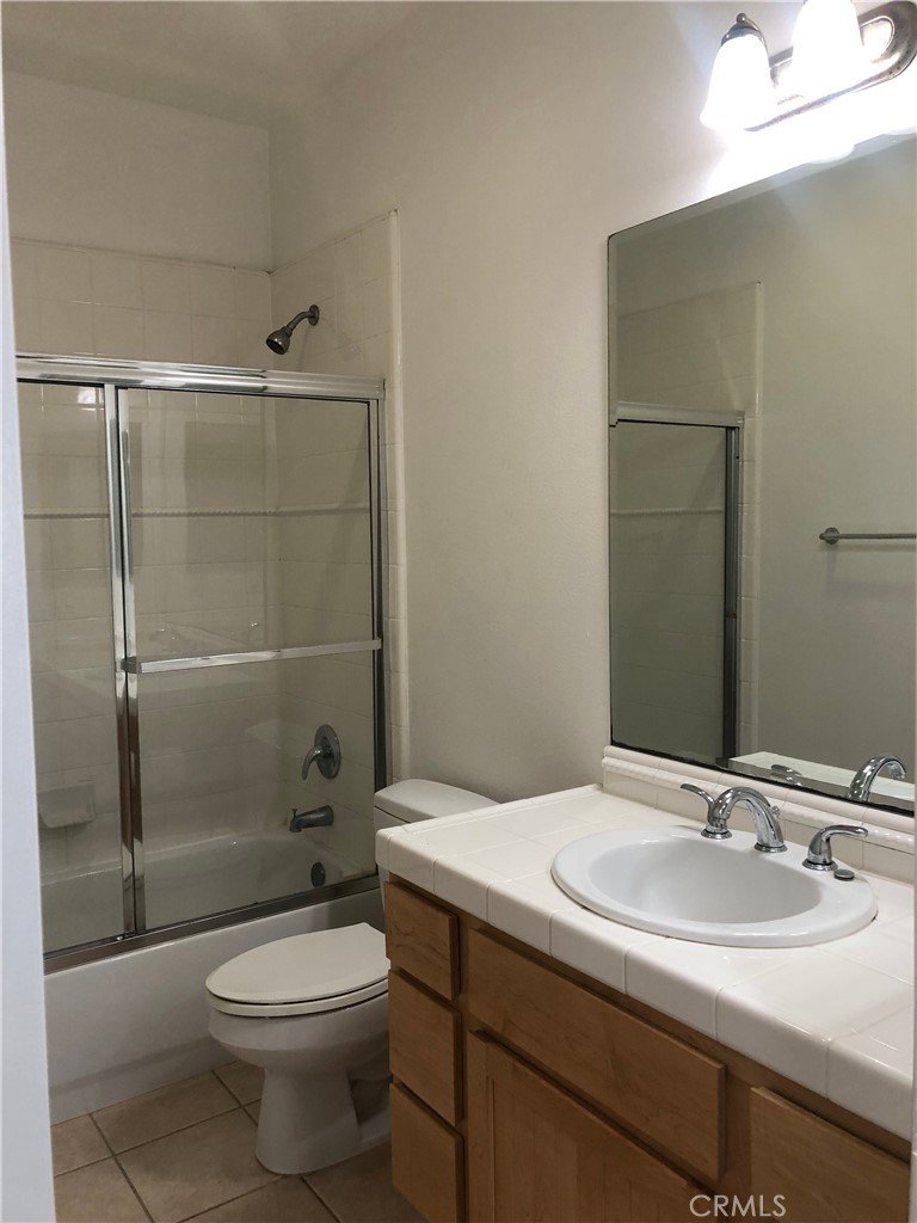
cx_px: 458
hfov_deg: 49.7
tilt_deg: -3.5
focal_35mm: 28
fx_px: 989
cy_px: 612
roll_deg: +1.6
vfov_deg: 63.4
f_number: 1.8
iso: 32
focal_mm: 4
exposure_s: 1/30
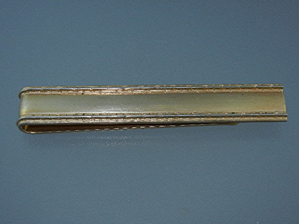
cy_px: 112
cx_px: 150
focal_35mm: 77
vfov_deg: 19.1
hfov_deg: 25.3
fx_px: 665
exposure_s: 1/30
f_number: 4.3
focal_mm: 13.9
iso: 200
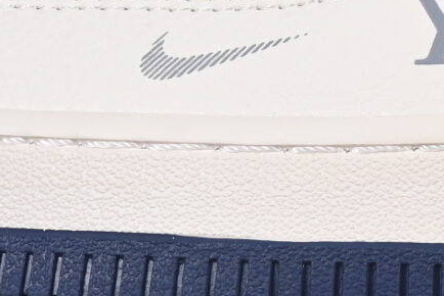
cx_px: 689
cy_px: -220
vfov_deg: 3.1
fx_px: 5455
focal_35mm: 442
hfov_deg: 4.6
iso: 160
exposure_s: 1/80
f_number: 8
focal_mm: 50
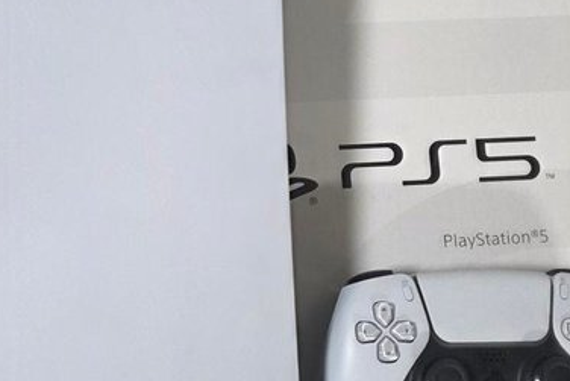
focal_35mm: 61
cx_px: 173
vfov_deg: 22.2
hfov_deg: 32.5
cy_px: 126
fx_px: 966
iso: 250
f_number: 1.7
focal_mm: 6.25
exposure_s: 1/120
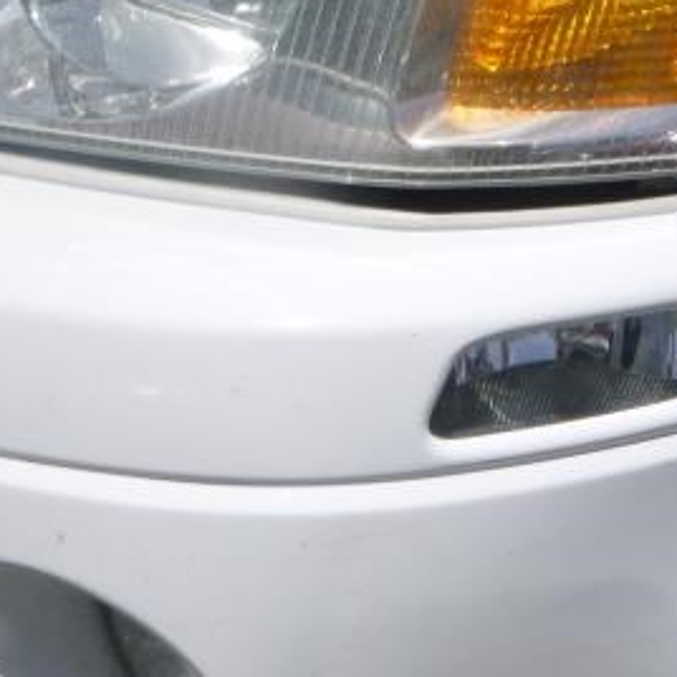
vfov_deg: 24.3
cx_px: 189
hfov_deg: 25.9
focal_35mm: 66
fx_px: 1460
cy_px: 748
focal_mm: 4.5
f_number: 3.9
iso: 100
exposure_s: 1/1000
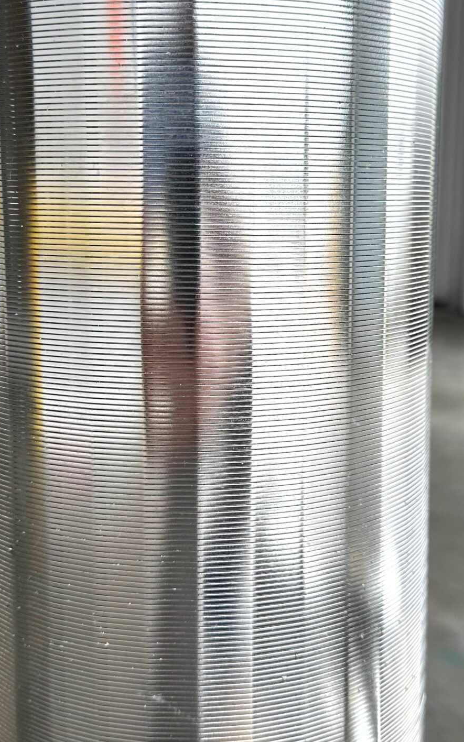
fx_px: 931
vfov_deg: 43.4
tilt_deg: -8.0
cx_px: 253
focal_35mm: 46
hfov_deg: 28.0
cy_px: 317
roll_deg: -0.2
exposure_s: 1/152
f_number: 1.78
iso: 64
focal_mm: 6.86
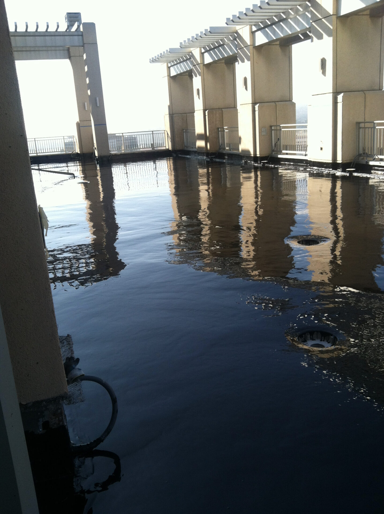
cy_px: 257
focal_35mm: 35
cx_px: 192
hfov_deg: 40.6
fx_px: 519
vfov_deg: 52.7
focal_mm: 3.85
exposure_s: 1/588
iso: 80
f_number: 2.8
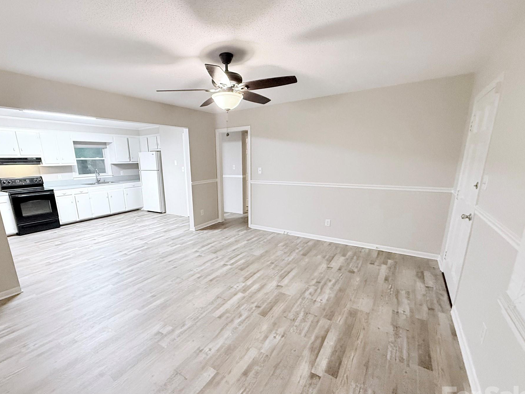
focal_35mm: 16
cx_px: 236
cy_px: 219
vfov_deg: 77.8
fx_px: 243
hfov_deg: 94.2
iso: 500
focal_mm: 2.22
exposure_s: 1/60
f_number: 2.2
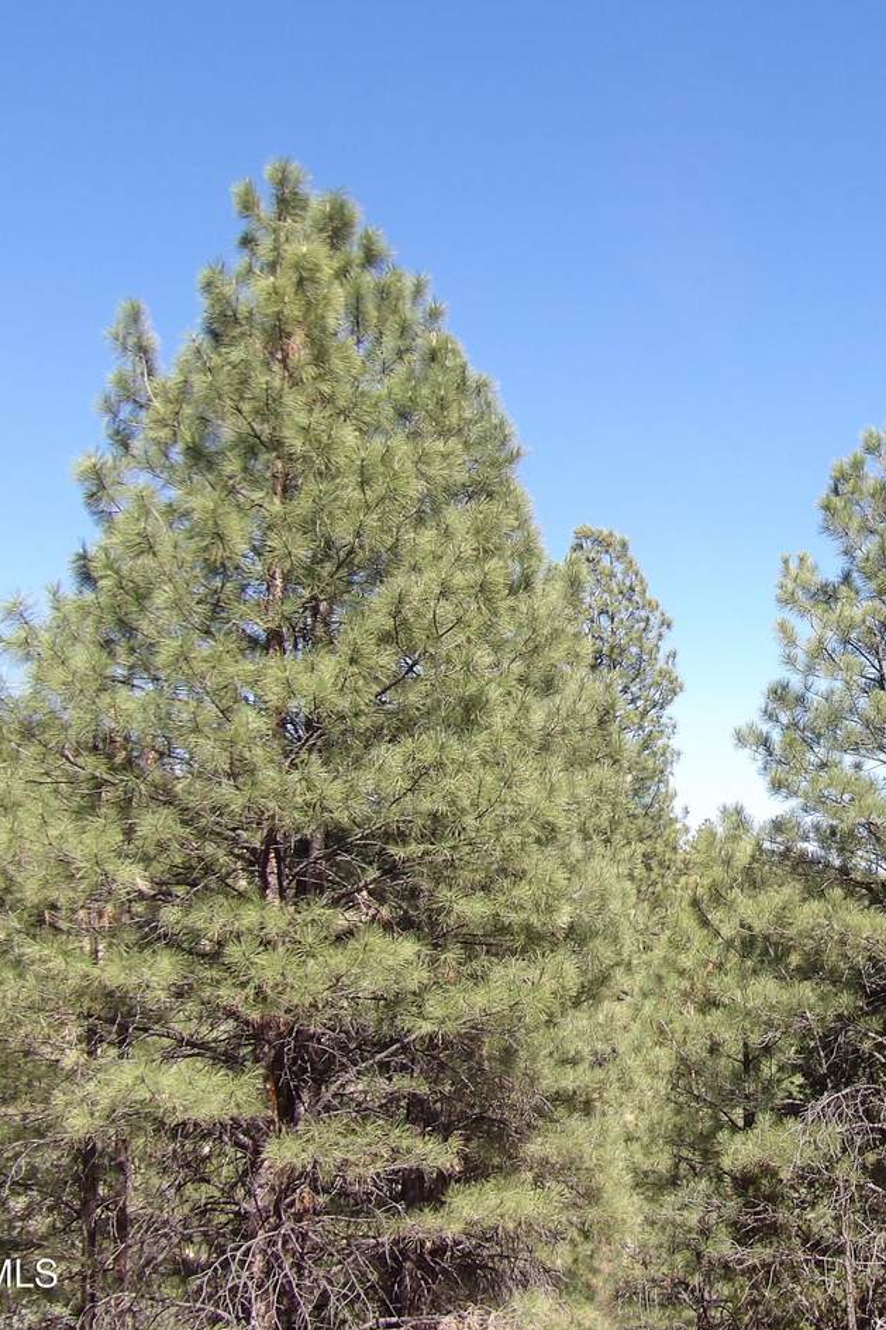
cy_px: 659
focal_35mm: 55
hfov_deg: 24.2
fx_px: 2031
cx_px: 732
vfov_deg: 36.3
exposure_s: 1/380
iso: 100
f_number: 3.7
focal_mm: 7
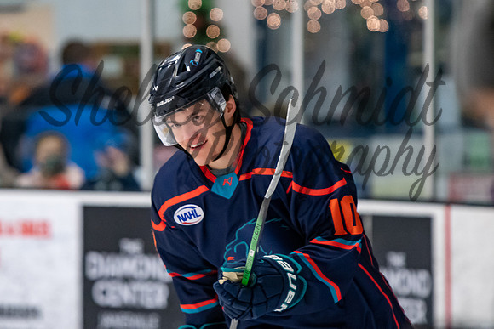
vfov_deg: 3.5
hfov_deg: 5.2
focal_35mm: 394
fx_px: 5410
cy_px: 123
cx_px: 174
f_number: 3.2
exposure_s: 1/800
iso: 2000
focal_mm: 200
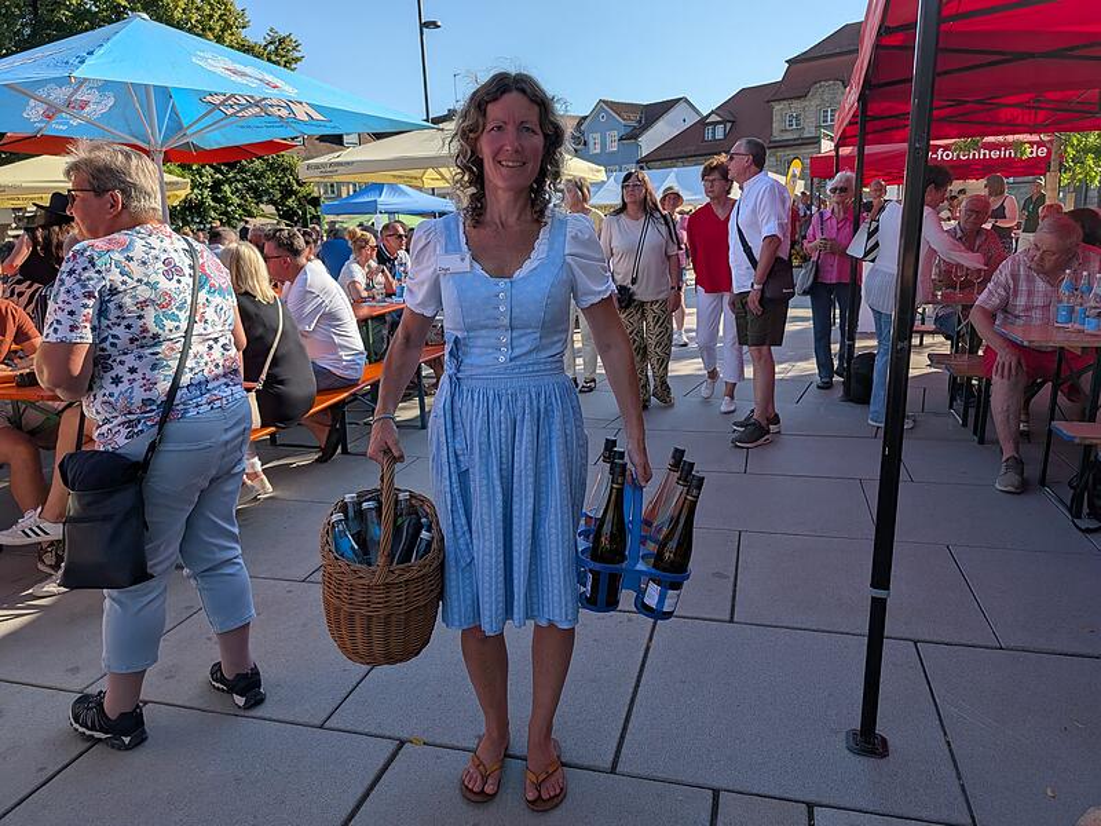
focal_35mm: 24
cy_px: 413
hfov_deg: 71.6
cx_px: 550
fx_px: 763
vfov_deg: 56.8
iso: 20
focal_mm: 6.9
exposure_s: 1/940
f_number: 1.68
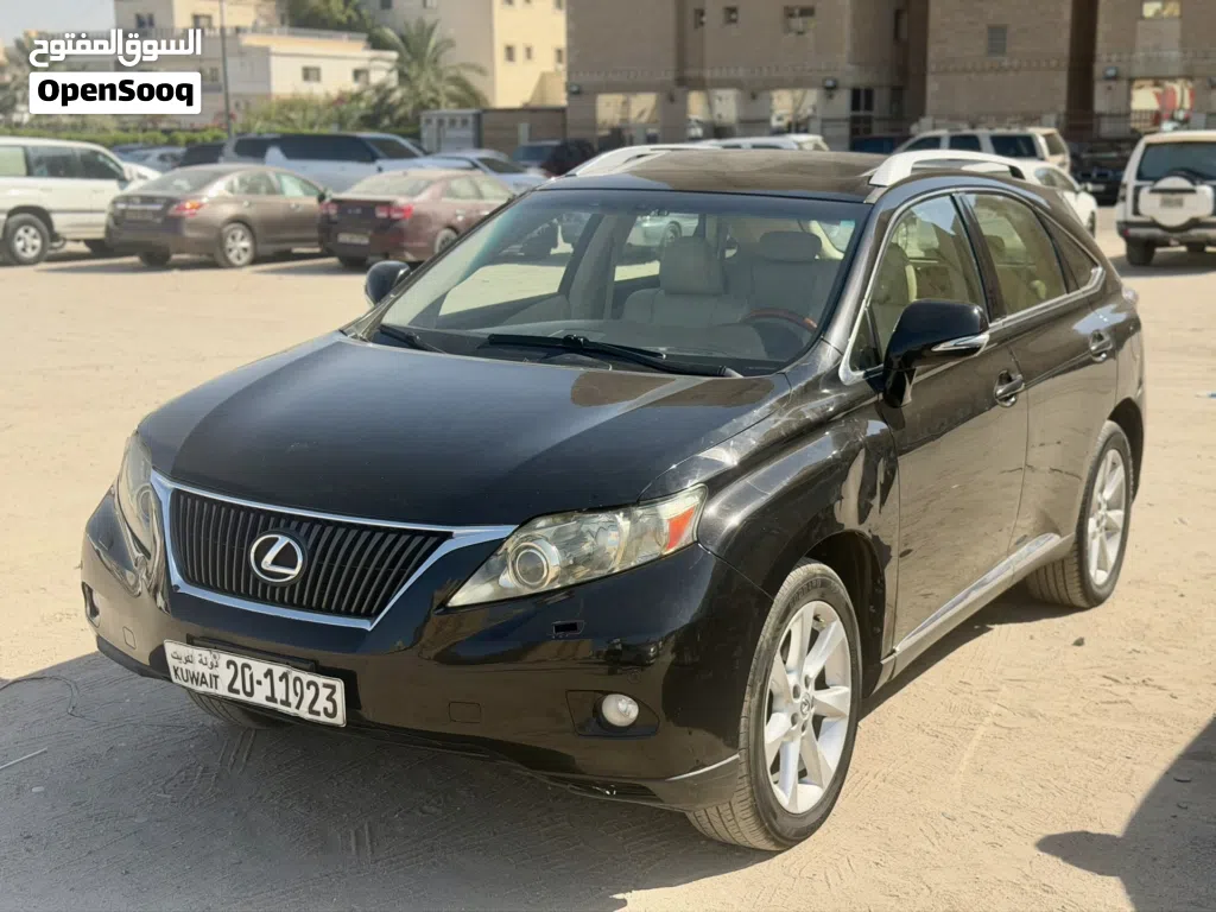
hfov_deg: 39.7
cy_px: 456
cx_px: 608
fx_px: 1686
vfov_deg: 30.3
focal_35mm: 48
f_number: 1.78
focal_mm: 6.76
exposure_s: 1/3534
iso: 80
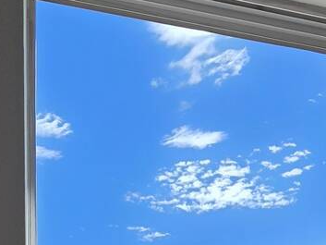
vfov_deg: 21.8
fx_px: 499
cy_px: 390
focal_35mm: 53
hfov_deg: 36.0
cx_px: 200
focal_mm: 2.2
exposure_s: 1/2000
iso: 64
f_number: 1.9
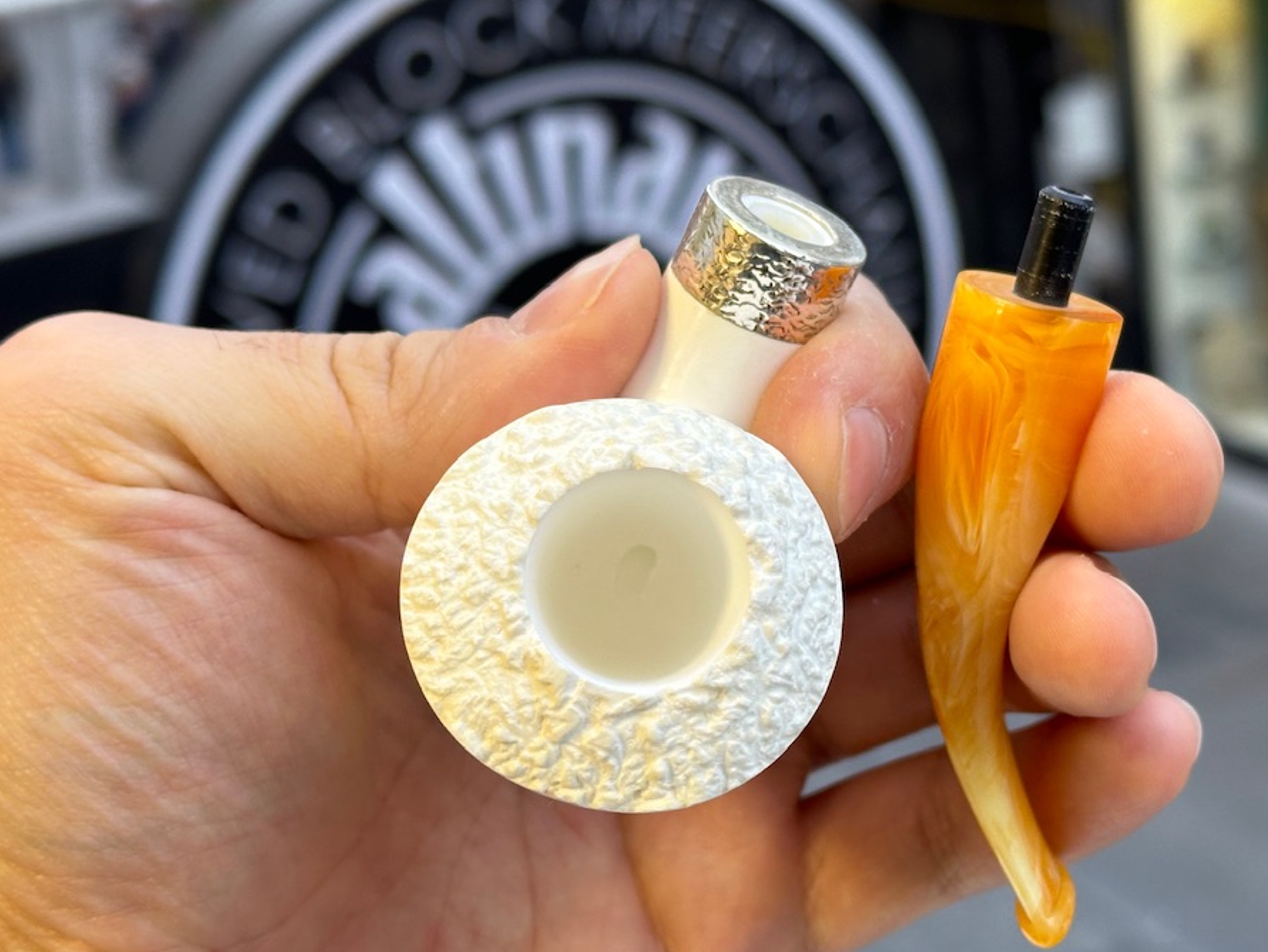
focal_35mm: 69
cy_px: 453
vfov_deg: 21.3
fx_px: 2528
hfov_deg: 28.0
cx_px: 829
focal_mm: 6.86
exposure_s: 1/100
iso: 100
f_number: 1.78
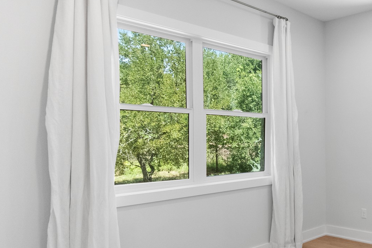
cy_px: 143
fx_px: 320
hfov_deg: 48.4
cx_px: 381
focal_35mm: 31
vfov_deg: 42.2
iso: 2500
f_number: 4.5
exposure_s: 1/100
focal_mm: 10
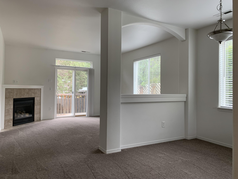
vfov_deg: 53.1
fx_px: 179
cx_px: 119
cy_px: 90
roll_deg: -0.7
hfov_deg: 67.3
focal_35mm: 26
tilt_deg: -0.8
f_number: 1.8
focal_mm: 4.25
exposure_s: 1/60
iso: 64
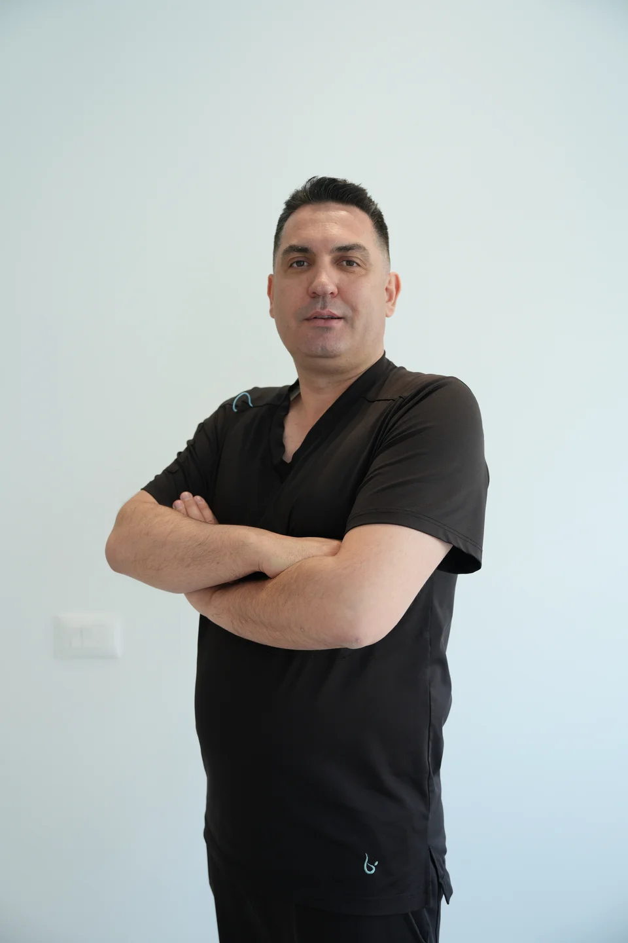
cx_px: 314
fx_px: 863
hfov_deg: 40.0
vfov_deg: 57.2
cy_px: 472
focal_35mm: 33
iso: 100
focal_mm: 33
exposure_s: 1/50
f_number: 3.2
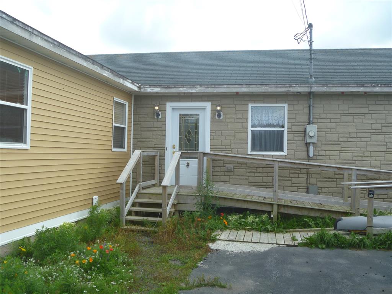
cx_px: 196
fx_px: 396
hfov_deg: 52.6
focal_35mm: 35
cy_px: 147
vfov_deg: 40.7
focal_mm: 6.3
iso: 80
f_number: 3.5
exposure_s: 1/250
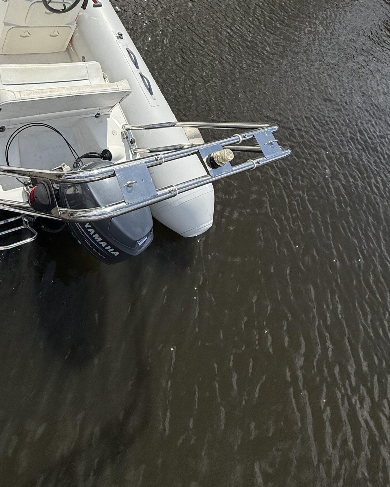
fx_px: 332
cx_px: 90
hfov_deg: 57.3
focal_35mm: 23
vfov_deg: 66.8
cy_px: 107
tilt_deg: -48.7
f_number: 2.2
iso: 64
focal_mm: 2.22
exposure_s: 1/6173
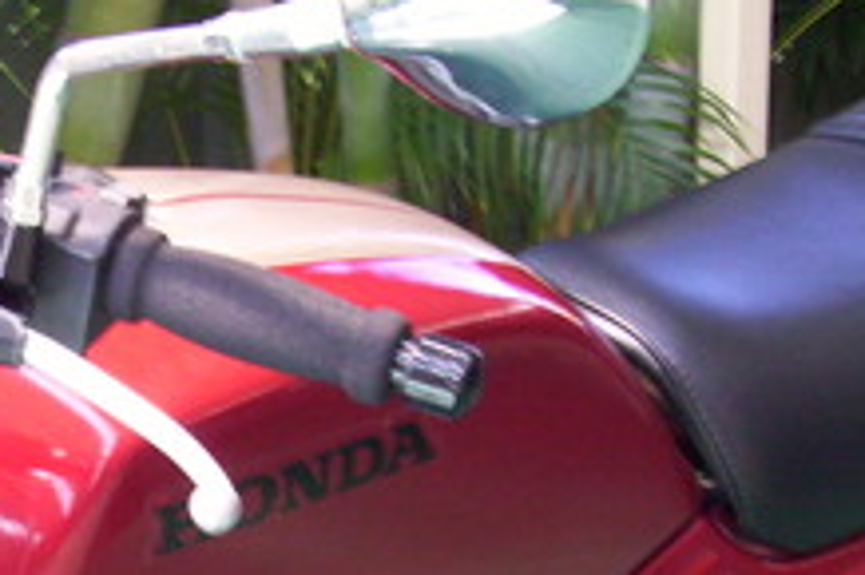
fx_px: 2929
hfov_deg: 16.6
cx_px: 71
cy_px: 730
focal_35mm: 122
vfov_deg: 11.0
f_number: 2.9
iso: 100
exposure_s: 1/30
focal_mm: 5.7
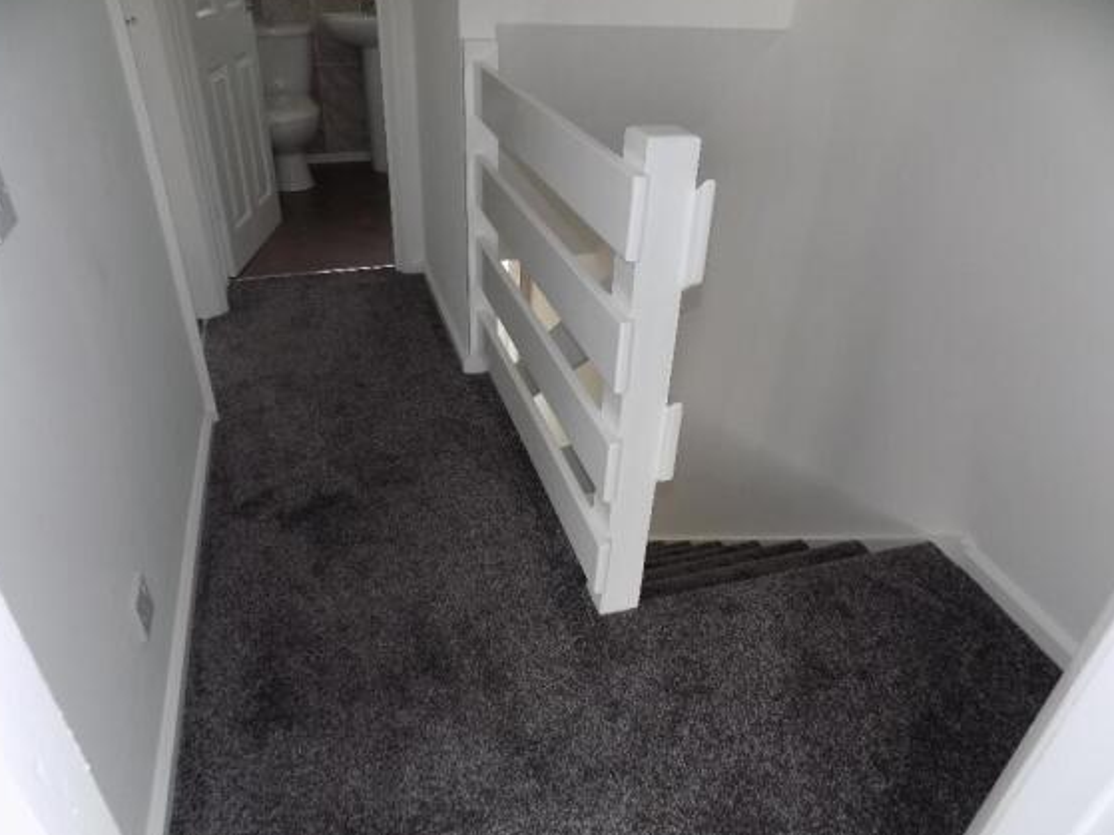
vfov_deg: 56.8
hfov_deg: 71.6
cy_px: 408
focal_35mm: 24
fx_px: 772
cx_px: 553
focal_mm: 4
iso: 200
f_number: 3.1
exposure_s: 1/30
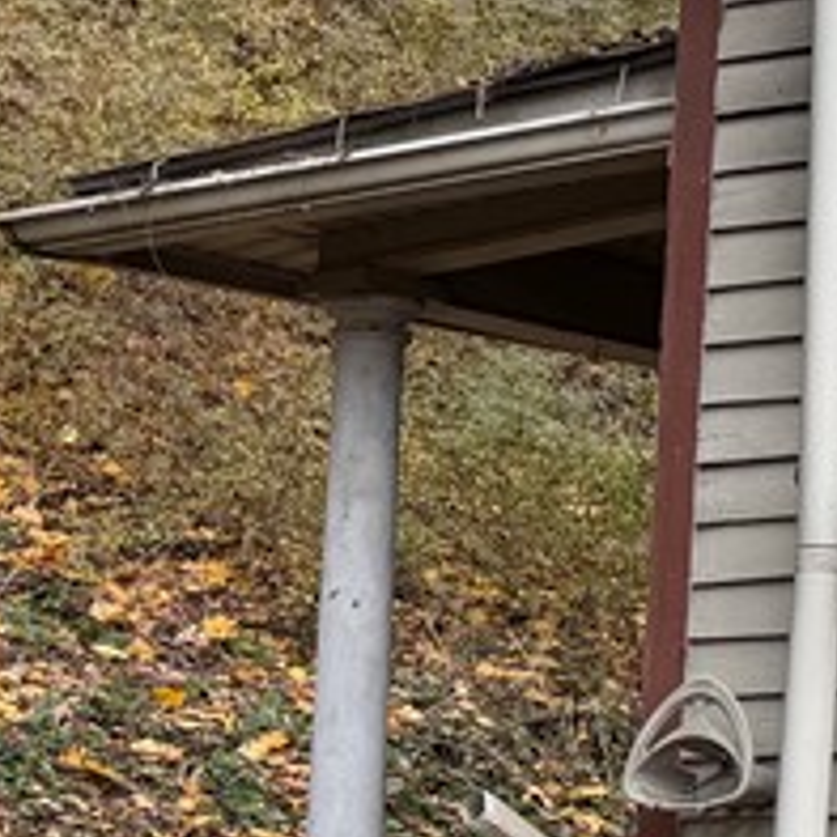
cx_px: 2154
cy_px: 433
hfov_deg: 12.0
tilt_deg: +7.7
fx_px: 3009
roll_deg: +1.0
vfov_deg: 15.8
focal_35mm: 110
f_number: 1.78
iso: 80
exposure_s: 1/532
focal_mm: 6.76
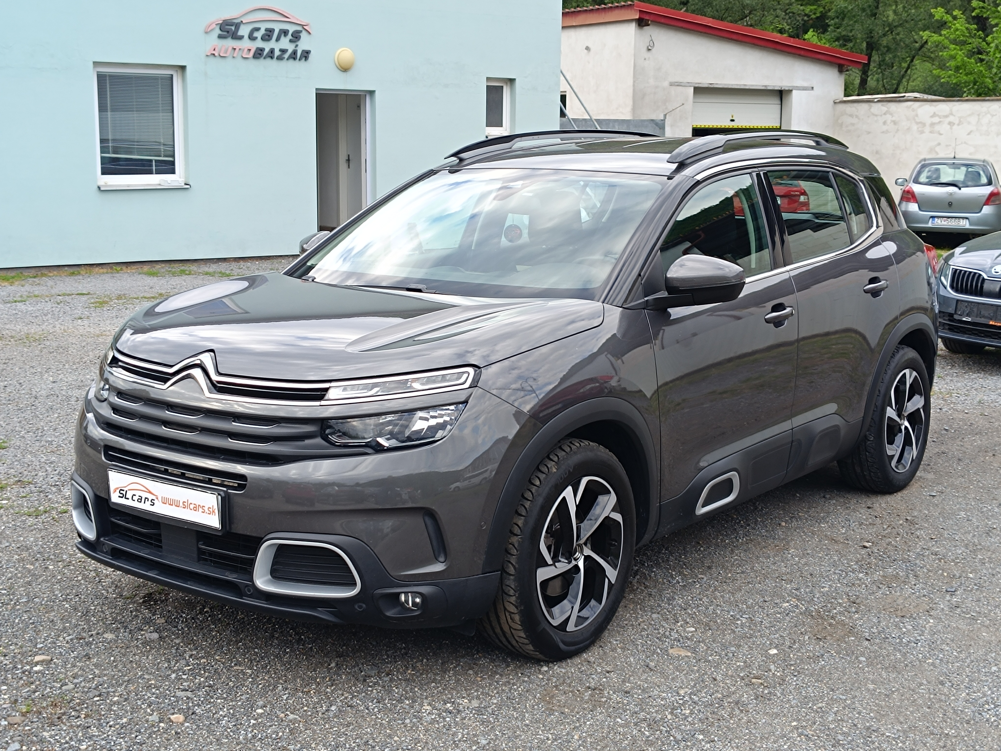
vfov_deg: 56.8
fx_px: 694
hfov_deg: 71.6
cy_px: 376
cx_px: 500
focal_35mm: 24
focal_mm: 5.59
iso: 53
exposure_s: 1/176
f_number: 1.88
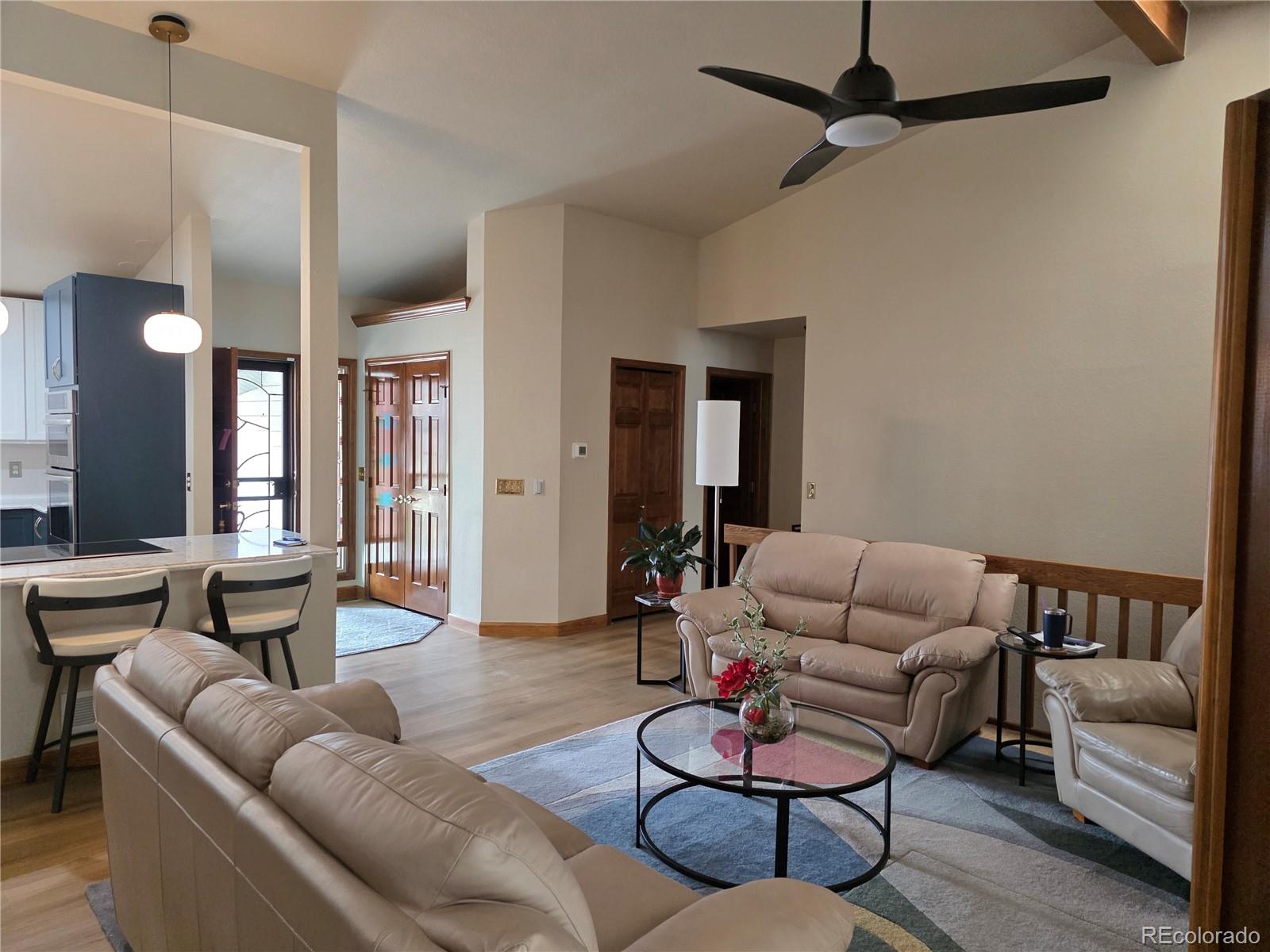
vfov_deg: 58.9
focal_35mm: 23
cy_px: 476
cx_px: 635
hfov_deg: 73.9
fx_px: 844
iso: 500
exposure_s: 1/120
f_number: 1.7
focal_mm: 6.3
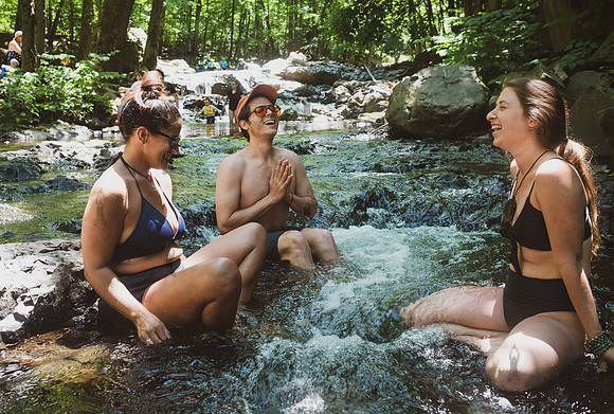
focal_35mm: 40
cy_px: 177
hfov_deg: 47.8
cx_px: 259
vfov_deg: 33.3
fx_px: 690
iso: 800
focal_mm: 35
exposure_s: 1/200
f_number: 8
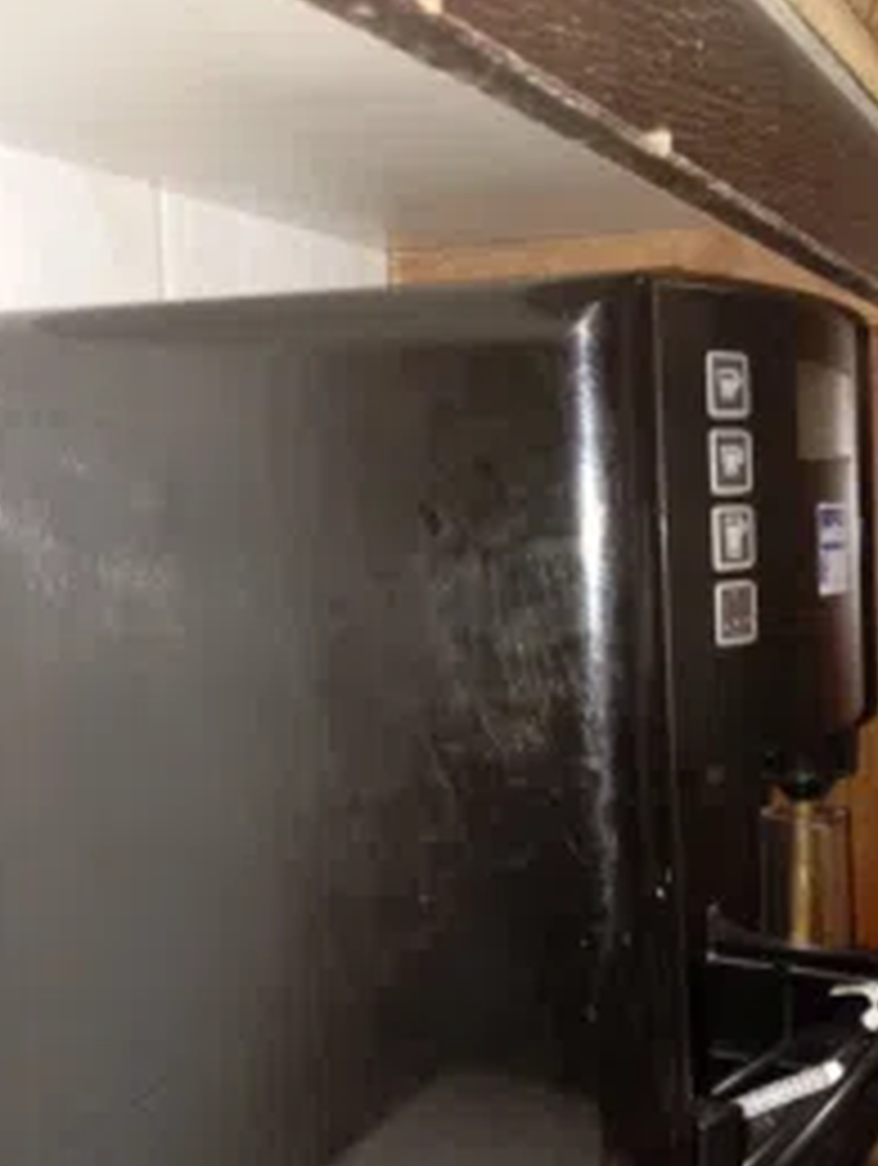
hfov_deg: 33.6
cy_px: 693
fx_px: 1451
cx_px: 500
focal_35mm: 43
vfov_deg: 43.6
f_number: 1.8
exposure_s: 1/10
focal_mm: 4.22
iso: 581
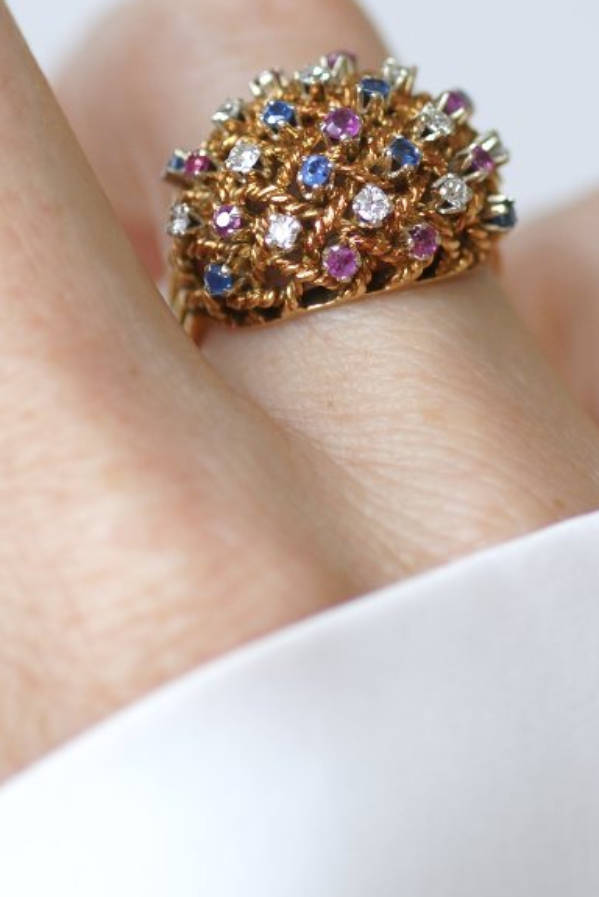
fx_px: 5459
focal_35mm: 219
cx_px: 348
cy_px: 178
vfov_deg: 9.4
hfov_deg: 6.3
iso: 200
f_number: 3.2
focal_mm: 70
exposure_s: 1/125
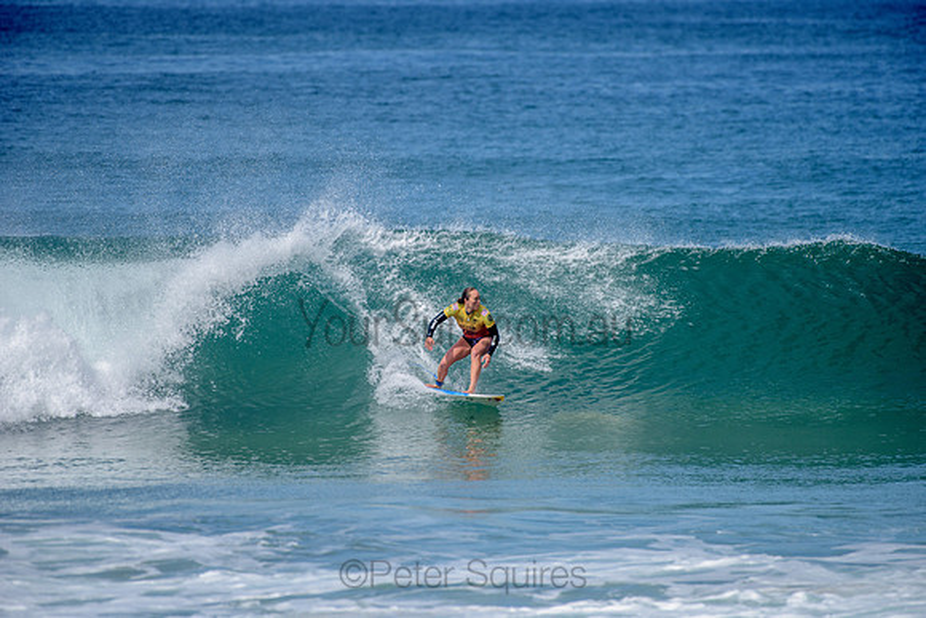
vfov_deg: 2.8
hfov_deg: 4.1
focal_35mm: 500
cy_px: 309
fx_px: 12864
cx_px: 463
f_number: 6.3
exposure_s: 1/2500
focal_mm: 500
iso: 250
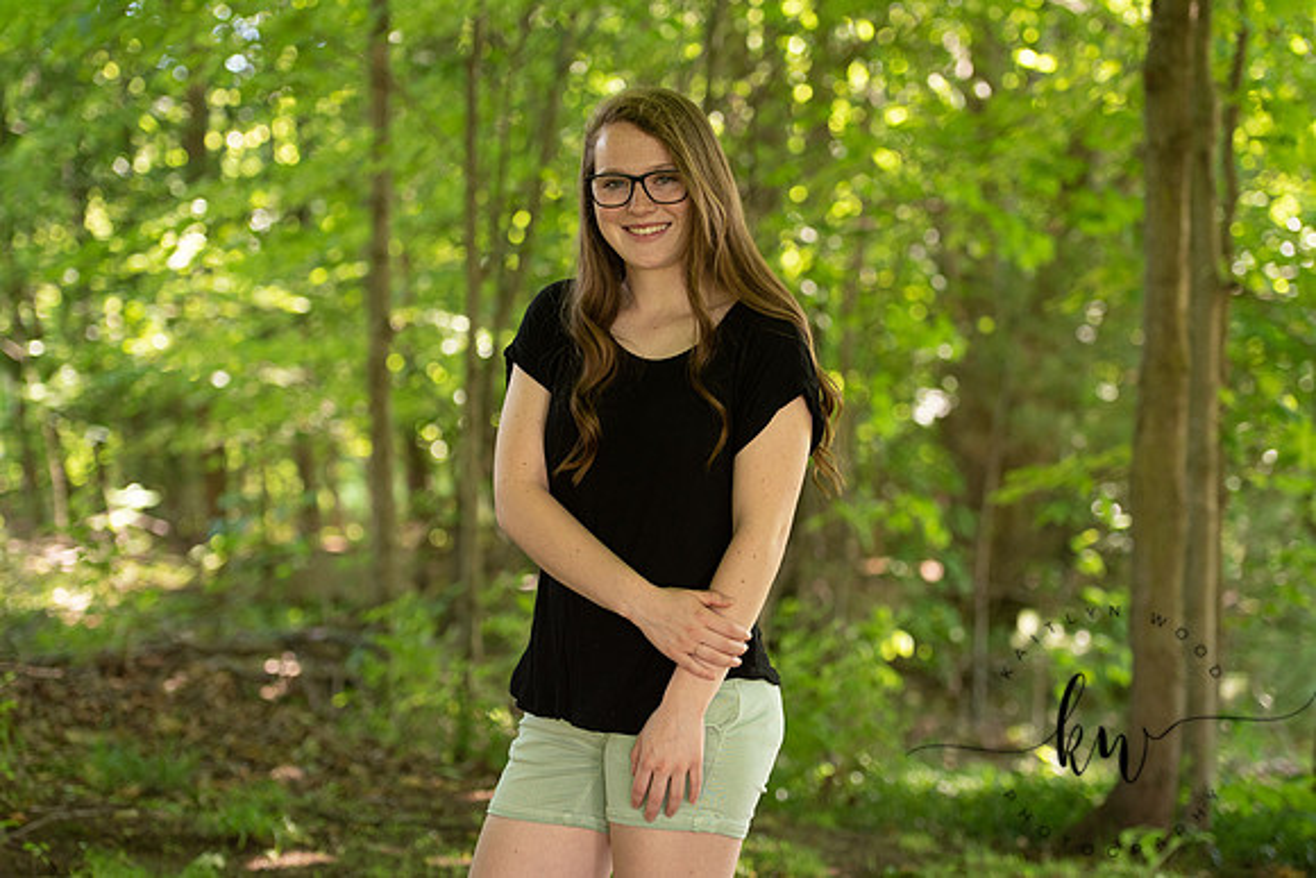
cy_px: 439
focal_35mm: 83
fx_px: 3038
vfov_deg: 16.4
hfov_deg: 24.4
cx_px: 658
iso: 400
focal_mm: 80
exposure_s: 1/200
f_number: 2.8
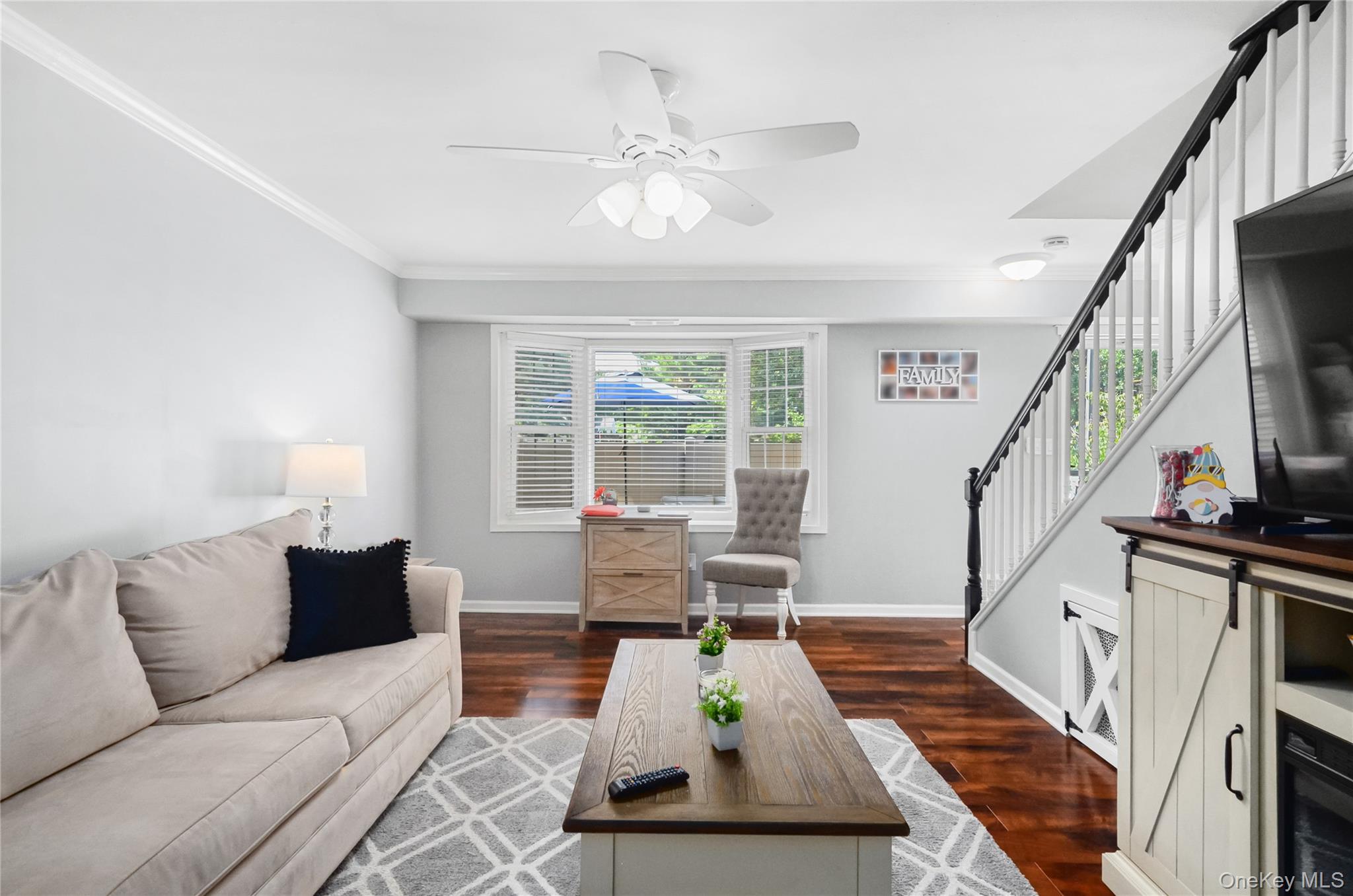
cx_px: 676
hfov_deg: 95.1
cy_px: 448
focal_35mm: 16
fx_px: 619
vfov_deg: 71.8
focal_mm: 11
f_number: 9
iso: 800
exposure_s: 1/60
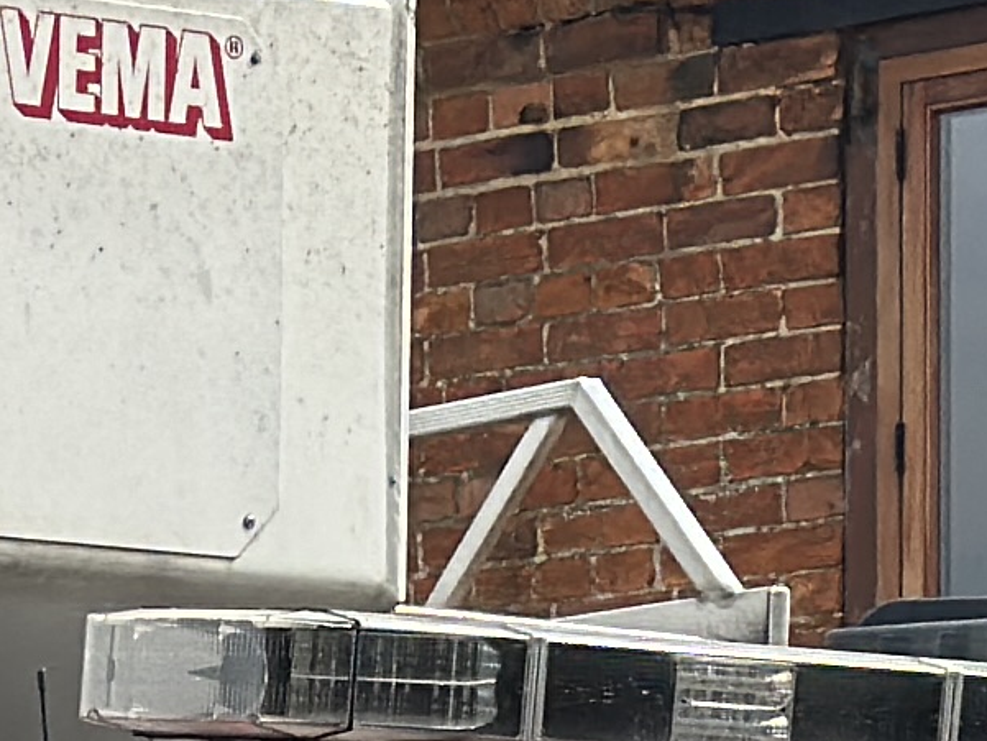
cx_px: -580
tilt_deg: +0.6
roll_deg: -0.2
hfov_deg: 6.1
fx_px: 9183
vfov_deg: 4.5
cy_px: 1944
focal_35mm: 322
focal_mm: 6.86
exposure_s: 1/3058
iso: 100
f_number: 1.78
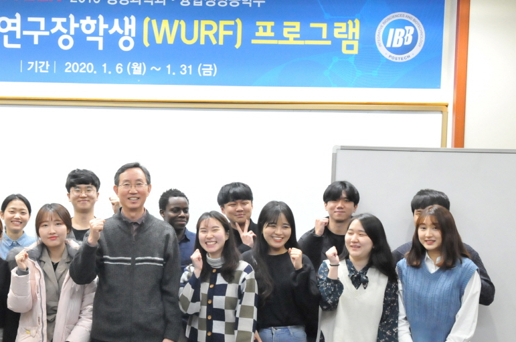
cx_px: 135
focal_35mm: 70
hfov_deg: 28.5
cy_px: 218
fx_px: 1002
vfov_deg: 19.4
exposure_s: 1/80
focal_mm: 30
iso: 3200
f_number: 4.5
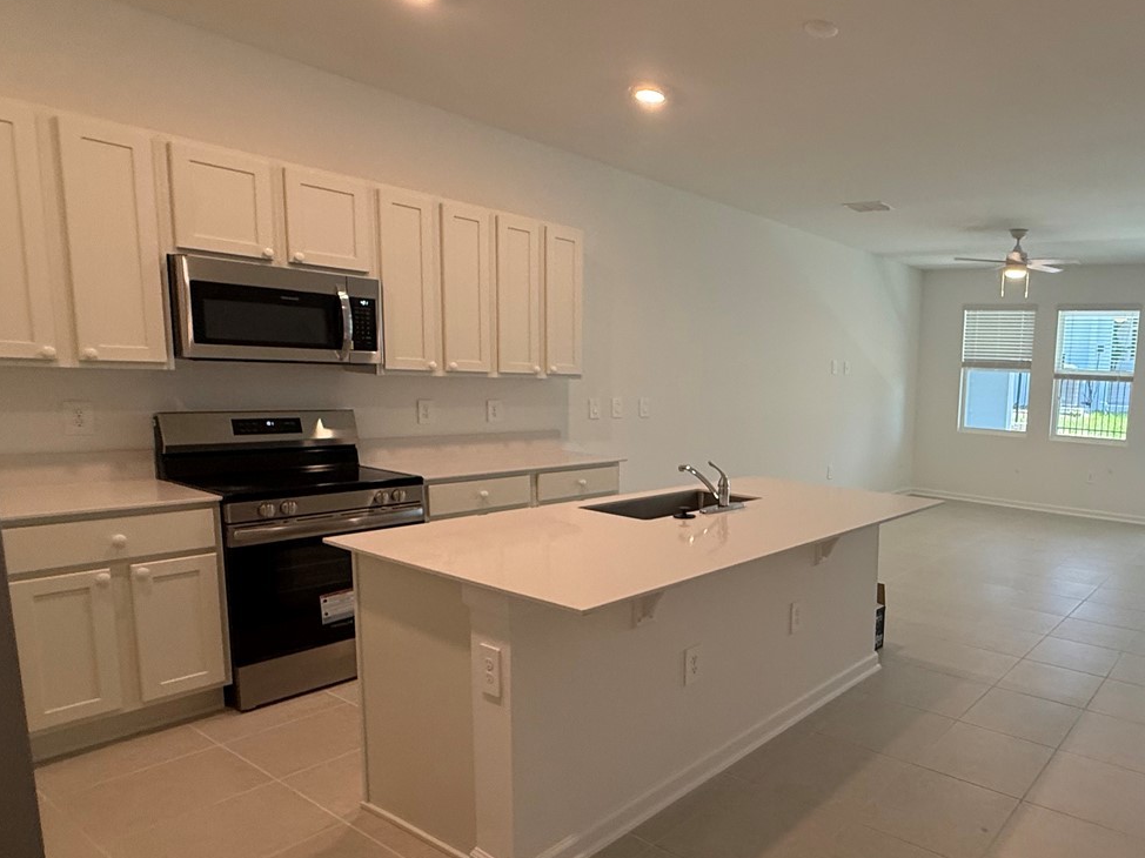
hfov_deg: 68.3
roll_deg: -4.7
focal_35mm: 23
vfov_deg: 58.7
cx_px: 882
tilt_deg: -8.2
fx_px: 761
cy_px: 481
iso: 160
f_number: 2.2
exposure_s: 1/120
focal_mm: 2.22
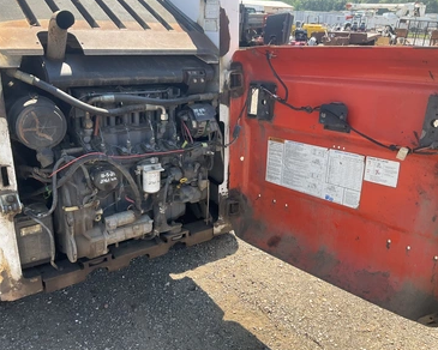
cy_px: 174
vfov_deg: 47.1
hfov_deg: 57.2
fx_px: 402
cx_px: 223
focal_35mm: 31
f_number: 1.8
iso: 25
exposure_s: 1/316
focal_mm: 3
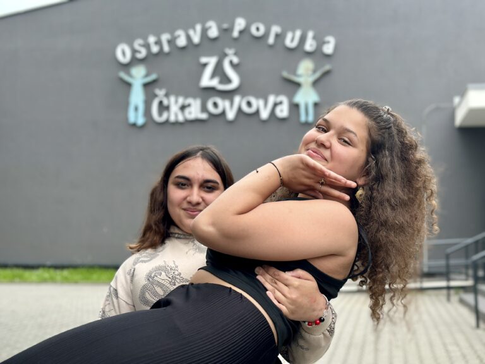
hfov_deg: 39.7
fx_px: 673
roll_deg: -0.8
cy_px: 182
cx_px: 242
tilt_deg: +4.9
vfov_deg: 30.3
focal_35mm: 48
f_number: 1.78
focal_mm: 6.86
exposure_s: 1/1289
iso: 80
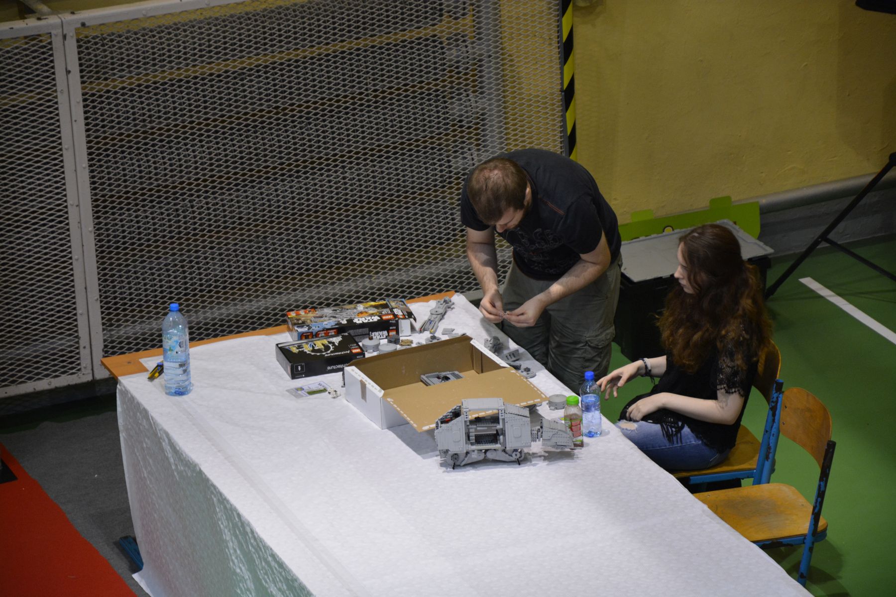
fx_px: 3920
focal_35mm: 158
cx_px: 448
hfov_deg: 13.0
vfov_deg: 8.7
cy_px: 298
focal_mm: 105
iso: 1100
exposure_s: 1/30
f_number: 5.6
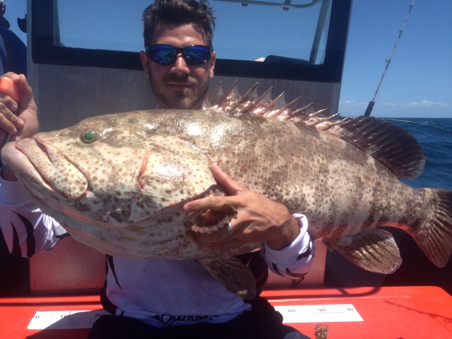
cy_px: 170
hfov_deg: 55.4
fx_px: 431
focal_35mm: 33
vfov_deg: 42.9
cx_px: 226
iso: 50
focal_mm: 4.12
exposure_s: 1/1427
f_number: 2.4
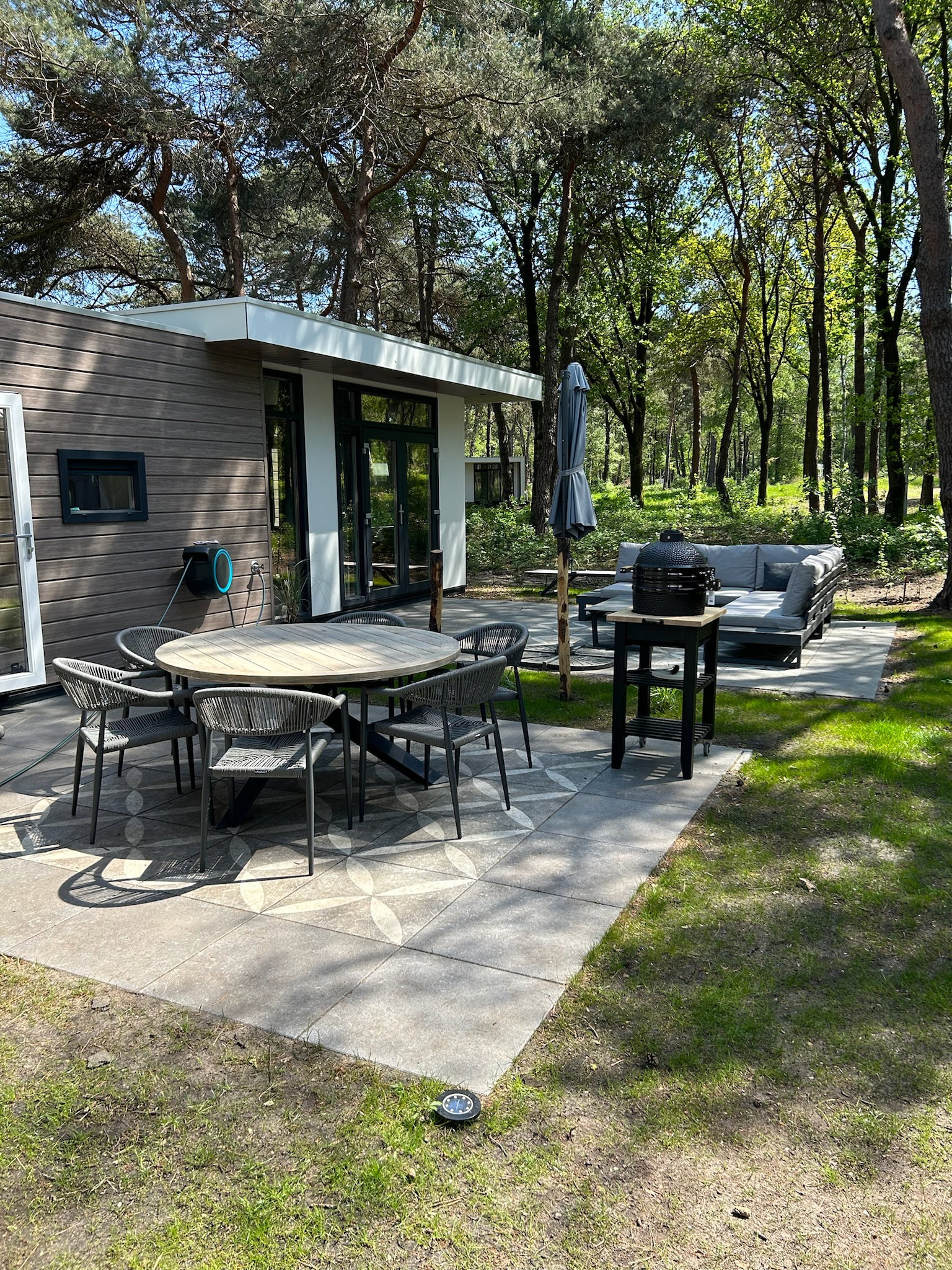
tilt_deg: -10.0
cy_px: 635
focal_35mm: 26
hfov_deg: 53.1
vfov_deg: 67.3
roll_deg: +0.5
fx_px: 953
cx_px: 476
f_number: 1.5
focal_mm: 5.7
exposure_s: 1/957
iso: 50
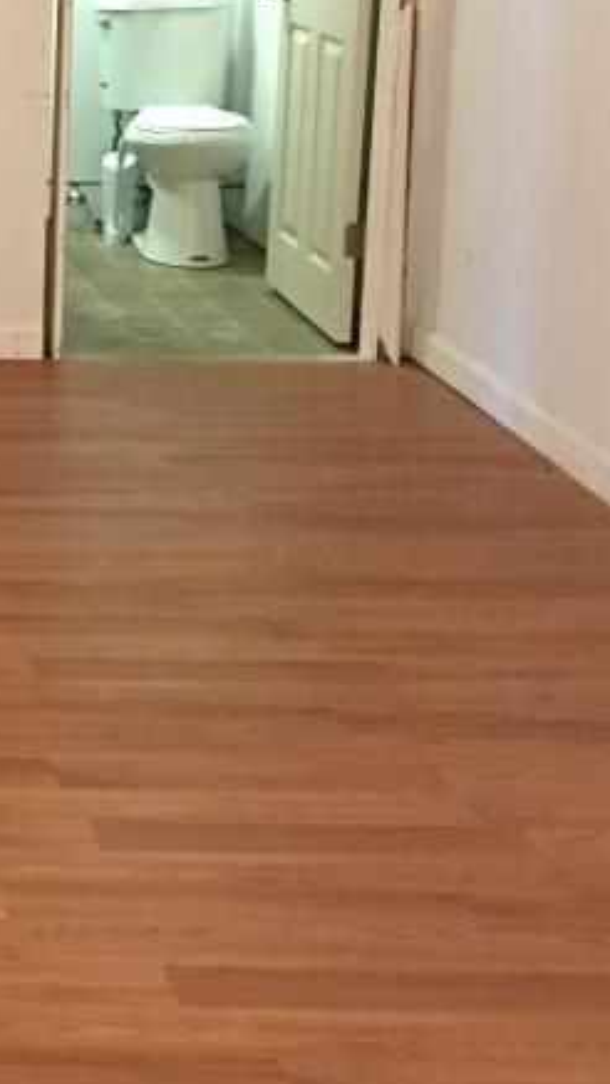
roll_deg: +1.1
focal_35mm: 74
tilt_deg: -10.4
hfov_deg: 14.5
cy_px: 228
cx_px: -456
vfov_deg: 28.0
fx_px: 2127
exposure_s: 1/4
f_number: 2.2
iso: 80
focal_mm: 4.15
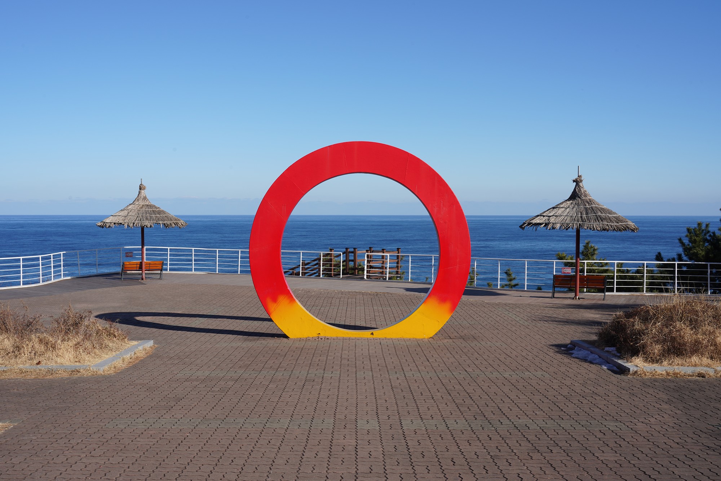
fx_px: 801
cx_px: 360
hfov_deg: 48.5
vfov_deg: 33.4
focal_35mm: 40
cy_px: 240
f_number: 16
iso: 100
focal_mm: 40
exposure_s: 1/100
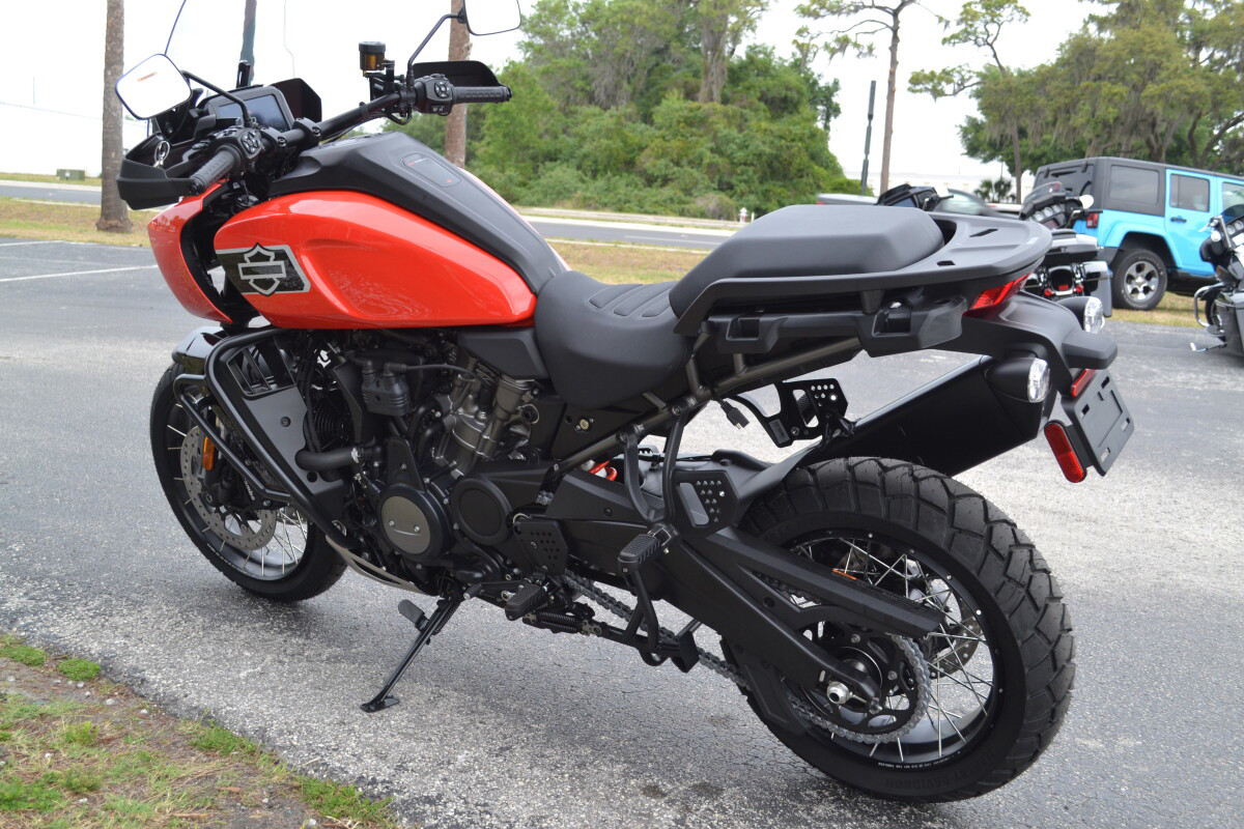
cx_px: 622
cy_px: 414
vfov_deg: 36.9
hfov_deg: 53.1
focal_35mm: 36
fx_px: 1244
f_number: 5.6
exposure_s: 1/125
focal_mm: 24
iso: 280
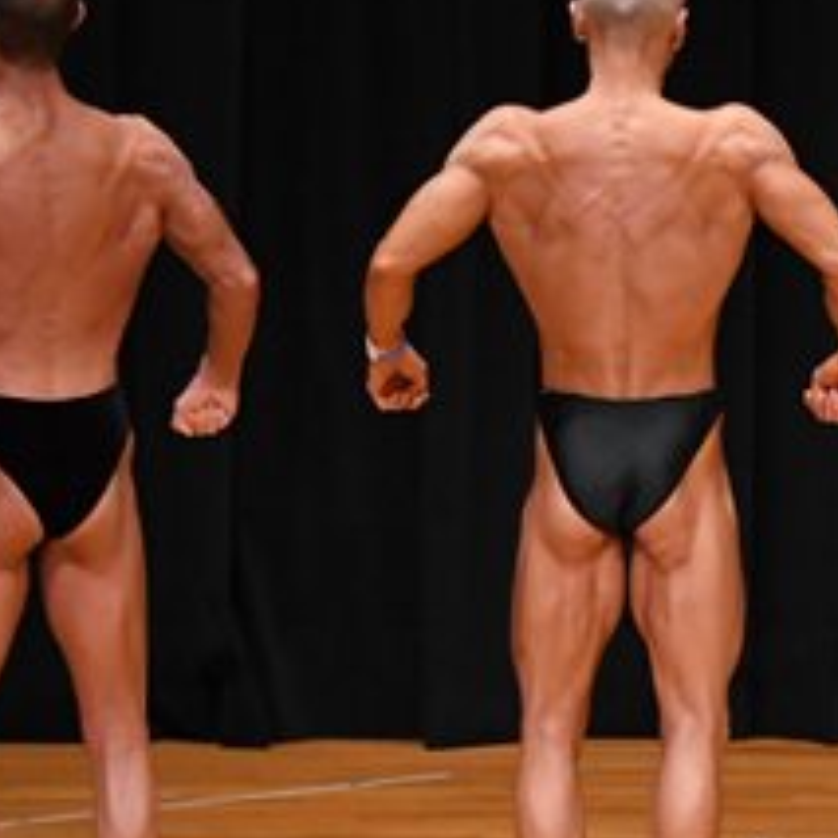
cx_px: 1119
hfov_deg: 3.3
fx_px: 14708
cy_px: 295
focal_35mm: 537
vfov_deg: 3.3
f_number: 5.6
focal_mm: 116
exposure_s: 1/400
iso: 3200
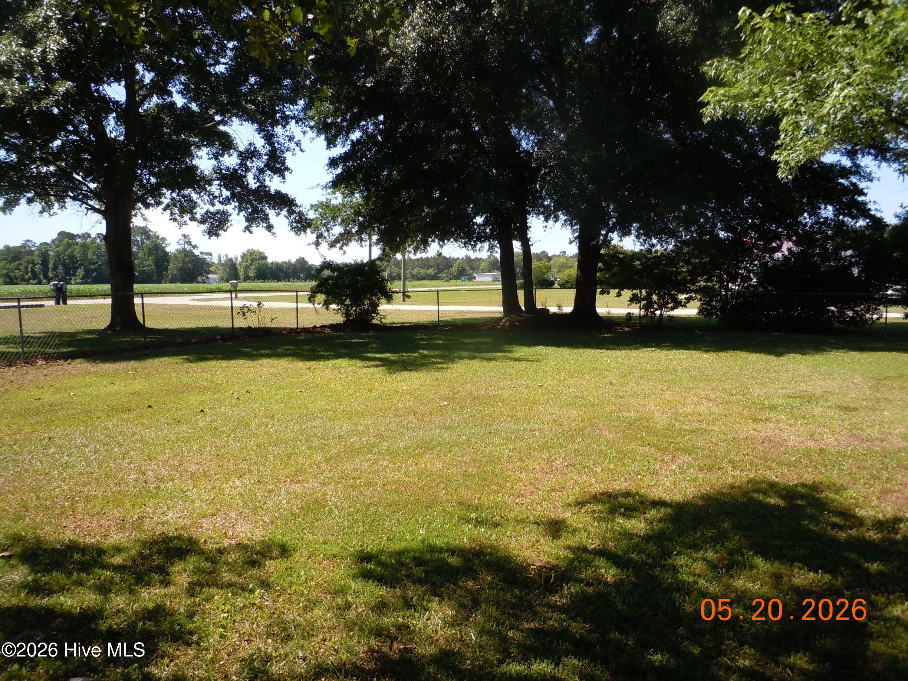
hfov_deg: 63.4
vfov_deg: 49.7
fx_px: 734
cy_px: 340
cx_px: 454
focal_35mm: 28
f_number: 3.7
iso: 100
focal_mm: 5
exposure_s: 1/400
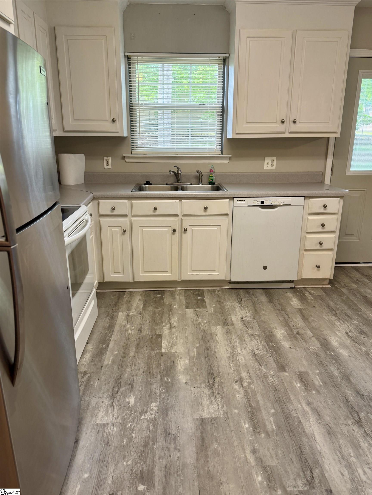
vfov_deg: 71.6
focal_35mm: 24
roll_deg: +1.7
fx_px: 344
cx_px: 186
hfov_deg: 56.8
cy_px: 248
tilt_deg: -16.8
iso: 125
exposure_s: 1/60
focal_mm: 6.76
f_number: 1.78
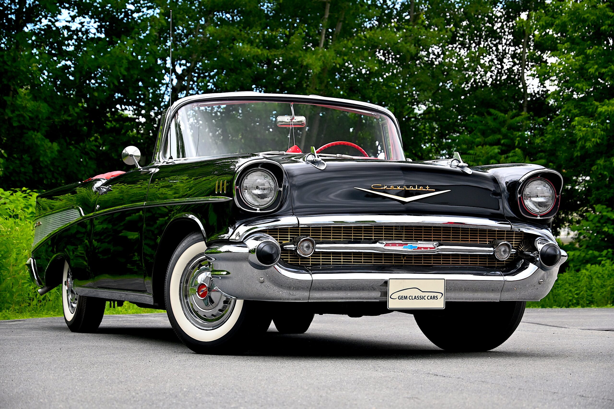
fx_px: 1612
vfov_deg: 14.5
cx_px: 307
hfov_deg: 21.6
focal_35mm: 94
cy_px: 204
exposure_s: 1/125
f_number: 4.8
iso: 500
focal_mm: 63
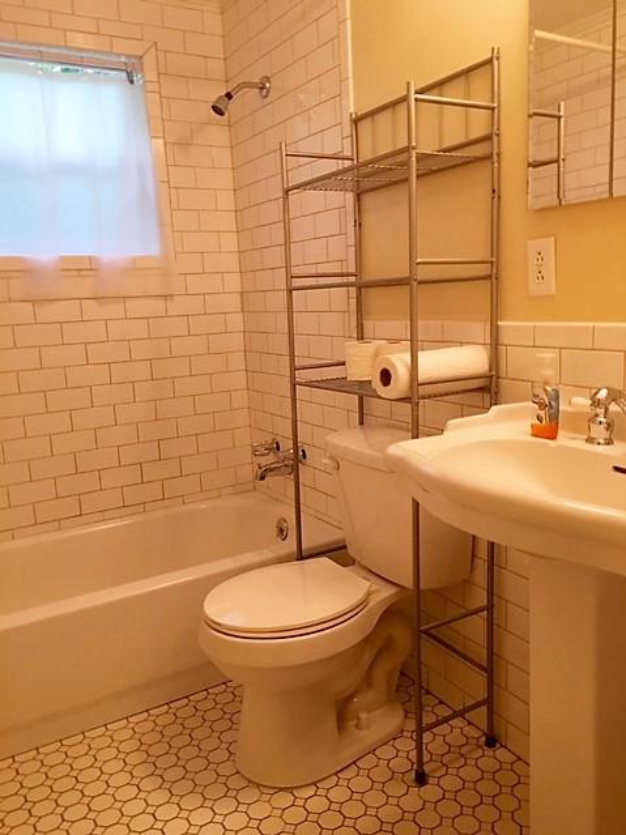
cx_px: 313
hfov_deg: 48.2
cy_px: 418
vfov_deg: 61.7
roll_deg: +2.8
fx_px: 699
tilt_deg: -9.2
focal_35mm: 29
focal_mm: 4.15
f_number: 2.2
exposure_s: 1/15
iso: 25
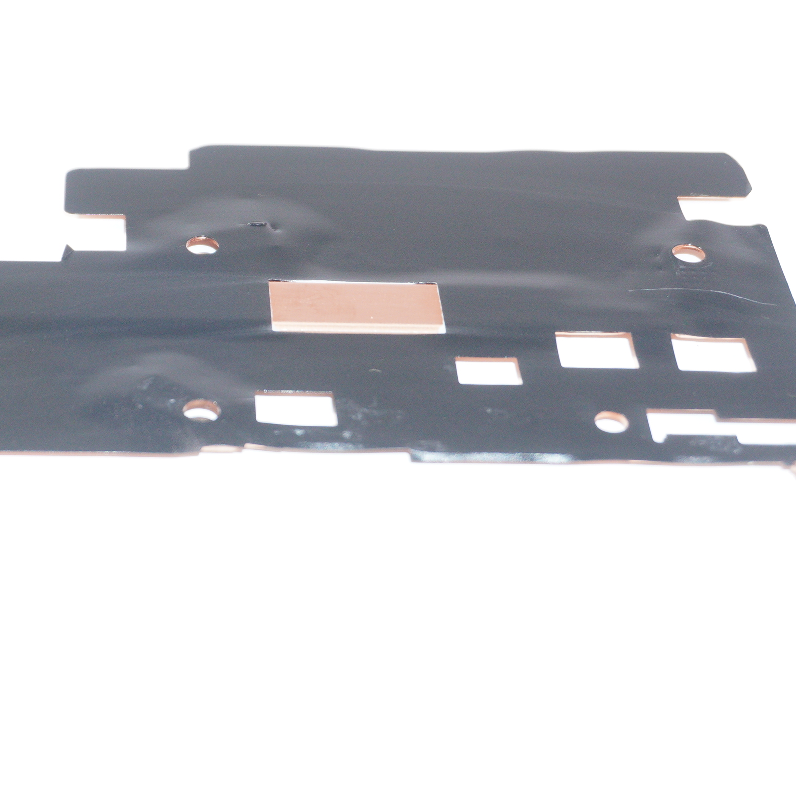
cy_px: 357
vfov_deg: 19.1
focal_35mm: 91
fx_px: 2367
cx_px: 170
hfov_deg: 18.9
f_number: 5.6
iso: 800
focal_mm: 38
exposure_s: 1/160
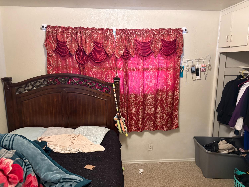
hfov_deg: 67.3
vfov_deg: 53.1
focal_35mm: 26
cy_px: 94
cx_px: 124
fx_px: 187
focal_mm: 5.96
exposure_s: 1/30
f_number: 1.6
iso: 500
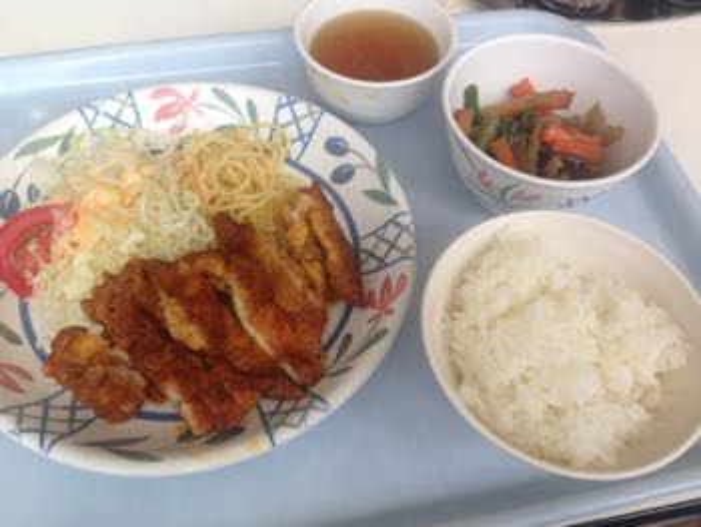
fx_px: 669
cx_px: 350
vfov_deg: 43.0
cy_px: 264
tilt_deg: -56.2
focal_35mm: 33
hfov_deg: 55.3
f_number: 2.4
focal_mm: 4.12
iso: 50
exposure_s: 1/236
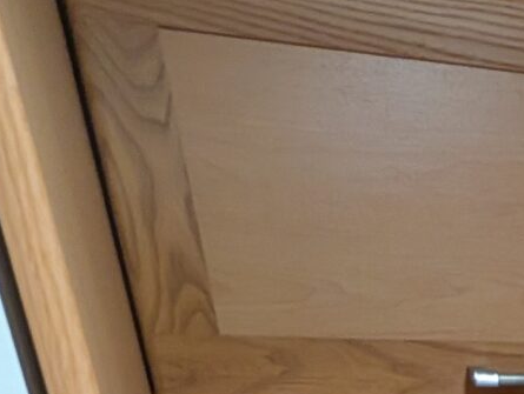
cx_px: 894
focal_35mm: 69
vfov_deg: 15.3
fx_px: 1046
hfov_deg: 21.0
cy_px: 868
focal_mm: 2.02
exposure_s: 1/33.3
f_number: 1.7
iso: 367
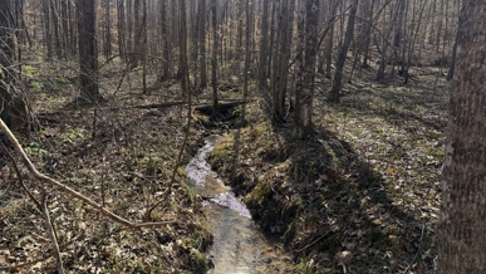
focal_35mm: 27
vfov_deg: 42.9
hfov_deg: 69.8
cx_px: 236
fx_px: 348
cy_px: 131
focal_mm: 6.76
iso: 100
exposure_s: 1/1585
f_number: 1.78
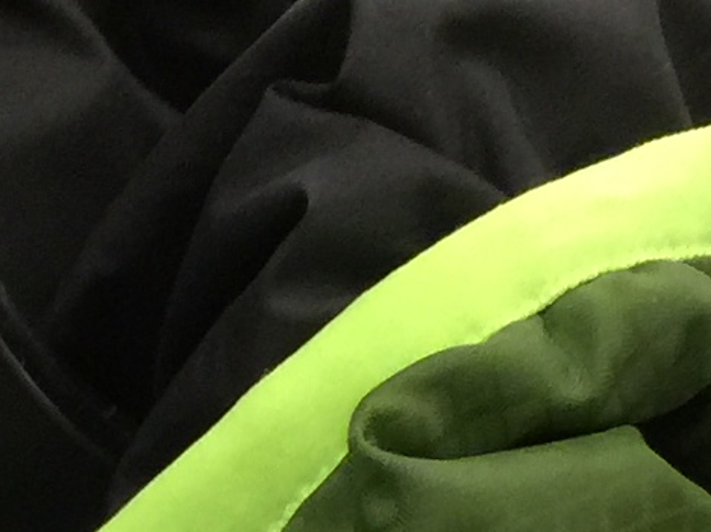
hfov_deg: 9.7
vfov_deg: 6.4
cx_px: -59
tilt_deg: -42.7
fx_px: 4146
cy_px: 1846
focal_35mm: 202
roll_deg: -9.0
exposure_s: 1/15
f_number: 2.2
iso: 64
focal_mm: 4.15
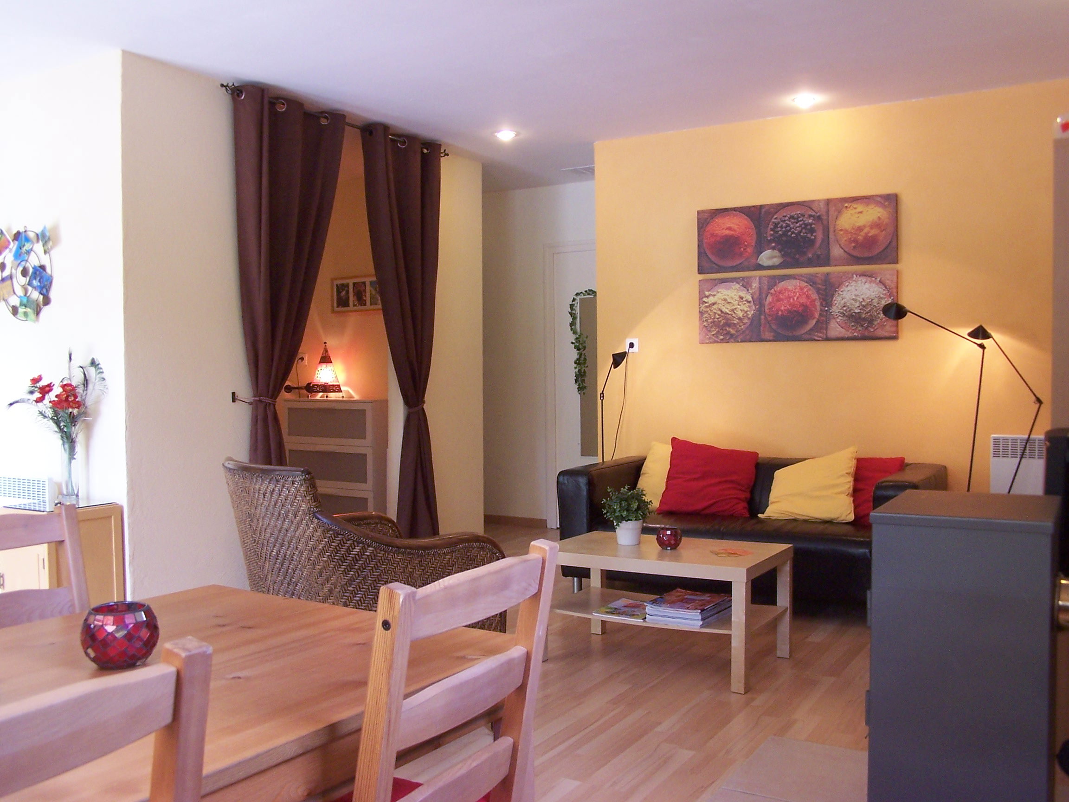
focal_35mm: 48
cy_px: 401
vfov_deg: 30.3
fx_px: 1482
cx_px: 534
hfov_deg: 39.7
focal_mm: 8
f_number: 3.2
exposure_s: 1/20
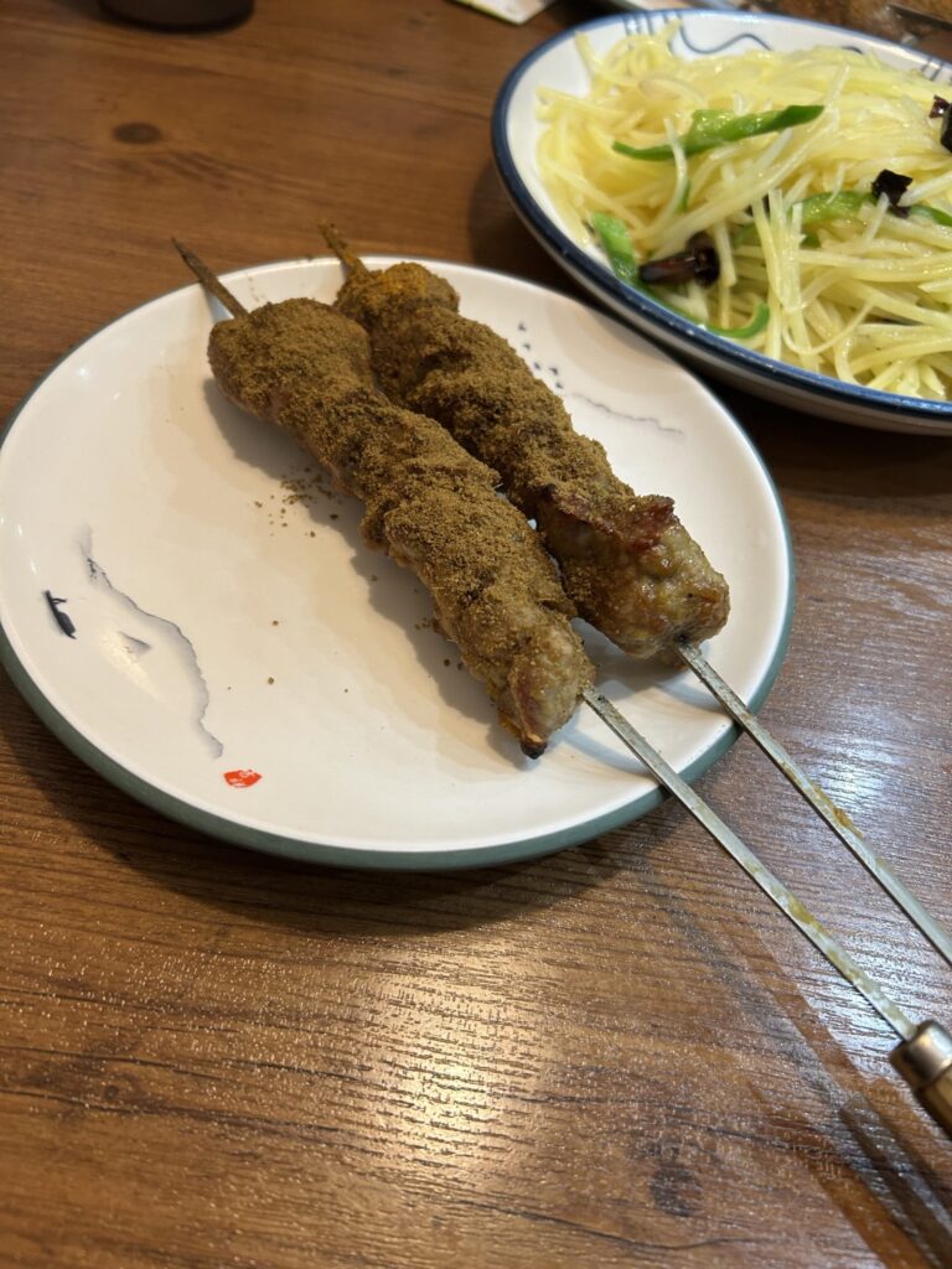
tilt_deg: -53.3
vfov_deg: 67.3
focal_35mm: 26
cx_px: 476
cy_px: 634
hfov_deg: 53.1
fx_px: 953
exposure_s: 1/50
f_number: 1.5
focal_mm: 5.7
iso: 160
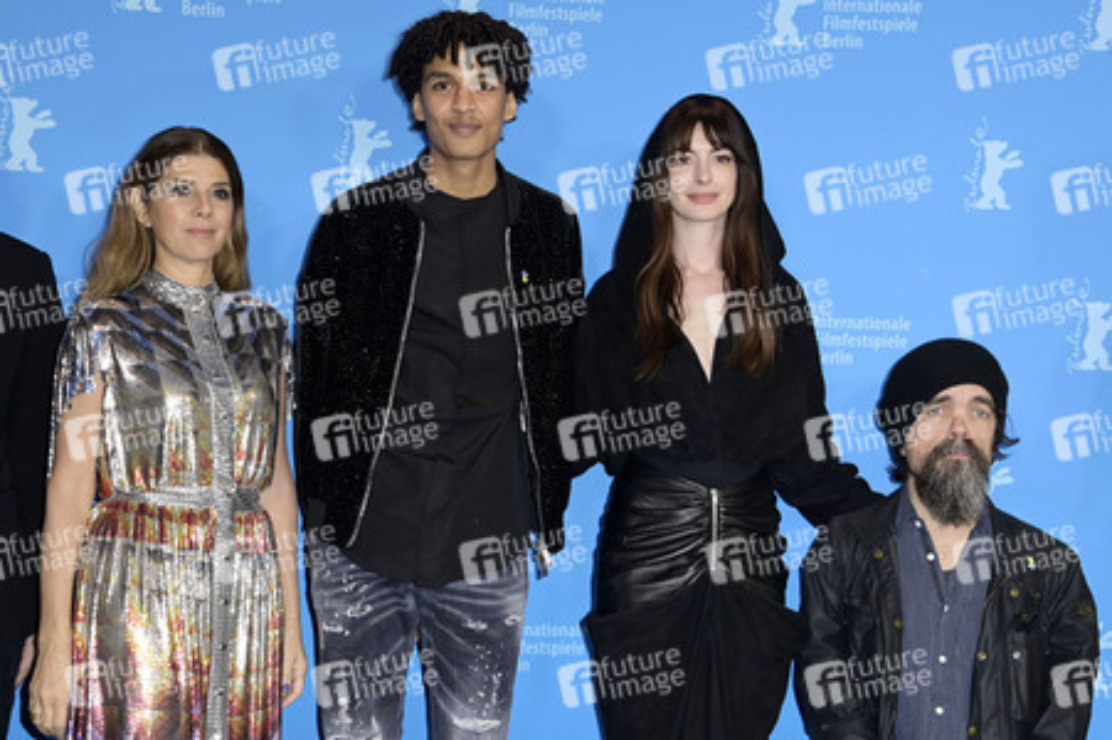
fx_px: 1914
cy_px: 370
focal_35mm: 62
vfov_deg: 21.9
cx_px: 556
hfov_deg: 32.4
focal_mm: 62
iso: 1000
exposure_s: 1/250
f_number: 5.6
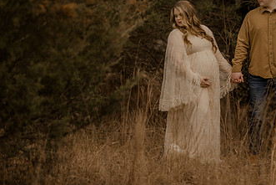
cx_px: 215
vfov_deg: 9.2
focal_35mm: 149
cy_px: 46
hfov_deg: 13.7
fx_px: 1143
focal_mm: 85
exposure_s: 1/1000
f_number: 1.4
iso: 64
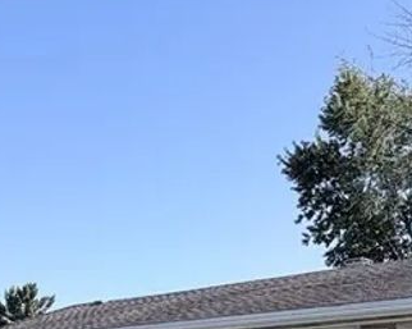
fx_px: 707
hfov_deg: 32.5
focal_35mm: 58
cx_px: 189
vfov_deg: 23.0
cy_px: 437
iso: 40
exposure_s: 1/770
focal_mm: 2.22
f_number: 2.2
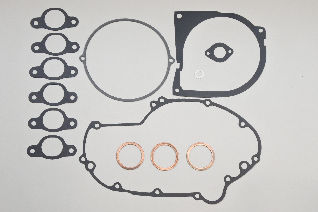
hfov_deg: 41.1
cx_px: 159
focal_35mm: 48
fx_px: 424
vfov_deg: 28.1
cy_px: 106
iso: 800
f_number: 4.5
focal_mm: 18
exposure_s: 1/125
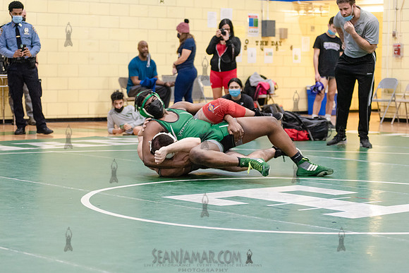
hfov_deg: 21.4
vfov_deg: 14.4
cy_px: 159
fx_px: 1080
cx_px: 171
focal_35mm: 95
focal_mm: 80
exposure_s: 1/400
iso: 4000
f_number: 3.5
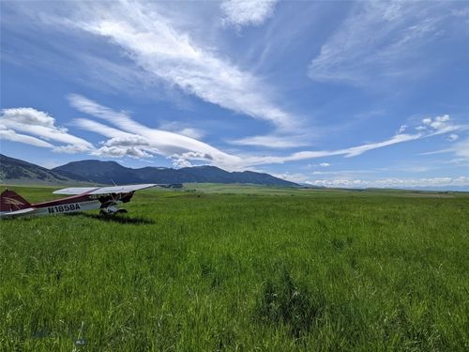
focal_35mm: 16
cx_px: 234
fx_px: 217
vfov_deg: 78.1
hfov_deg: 94.5
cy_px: 176
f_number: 2.2
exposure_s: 1/2959
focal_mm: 2.22
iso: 38
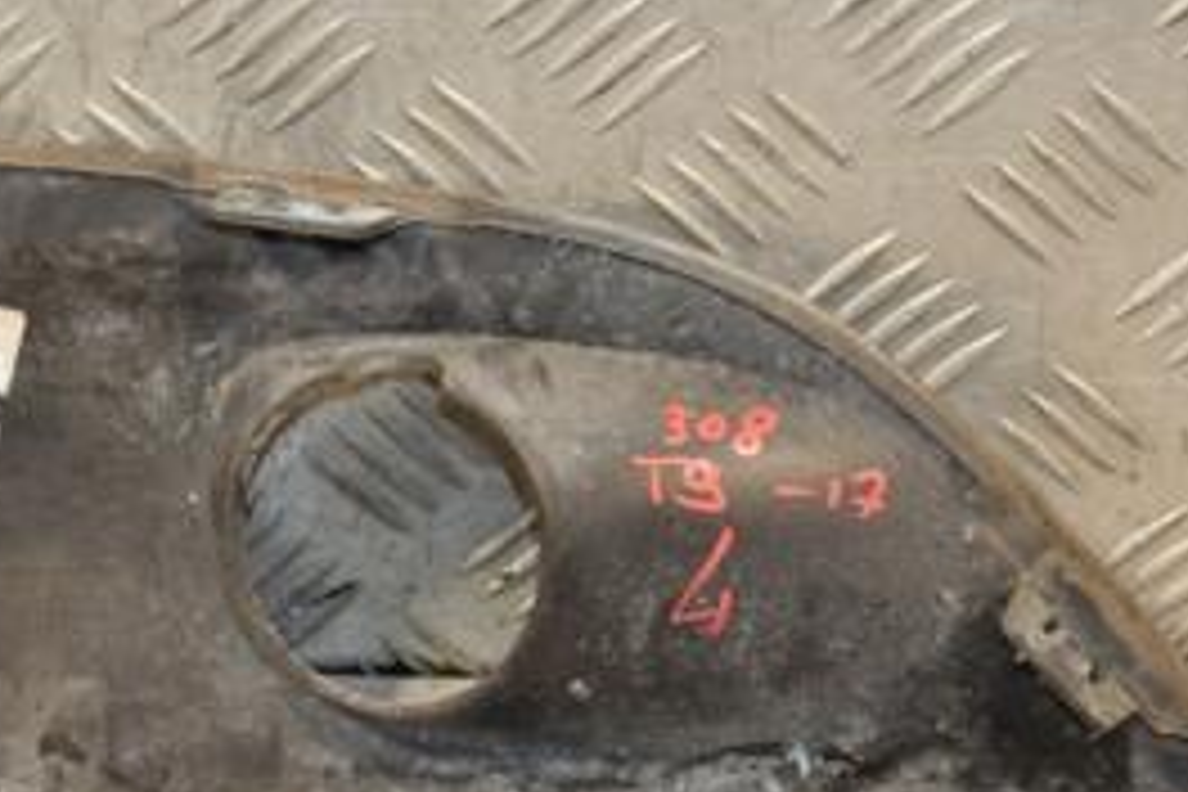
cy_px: 418
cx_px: 54
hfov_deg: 13.3
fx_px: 5053
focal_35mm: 153
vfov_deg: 9.0
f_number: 4.8
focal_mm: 45
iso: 800
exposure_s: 1/160
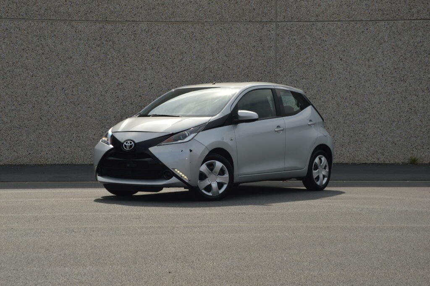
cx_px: 215
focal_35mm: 78
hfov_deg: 26.0
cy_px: 143
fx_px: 931
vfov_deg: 17.5
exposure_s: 1/200
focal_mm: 52
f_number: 8
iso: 100
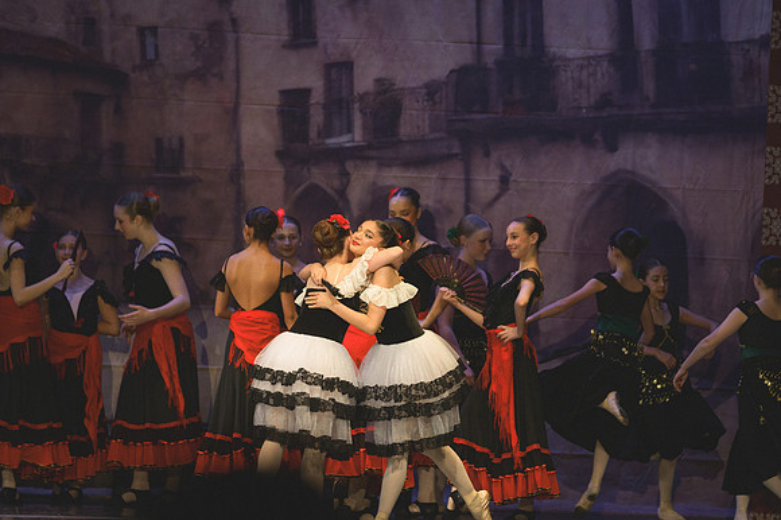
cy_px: 260
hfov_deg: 6.9
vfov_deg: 4.6
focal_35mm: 300
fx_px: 6504
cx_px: 390
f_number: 2.8
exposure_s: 1/1000
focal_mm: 200
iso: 2000
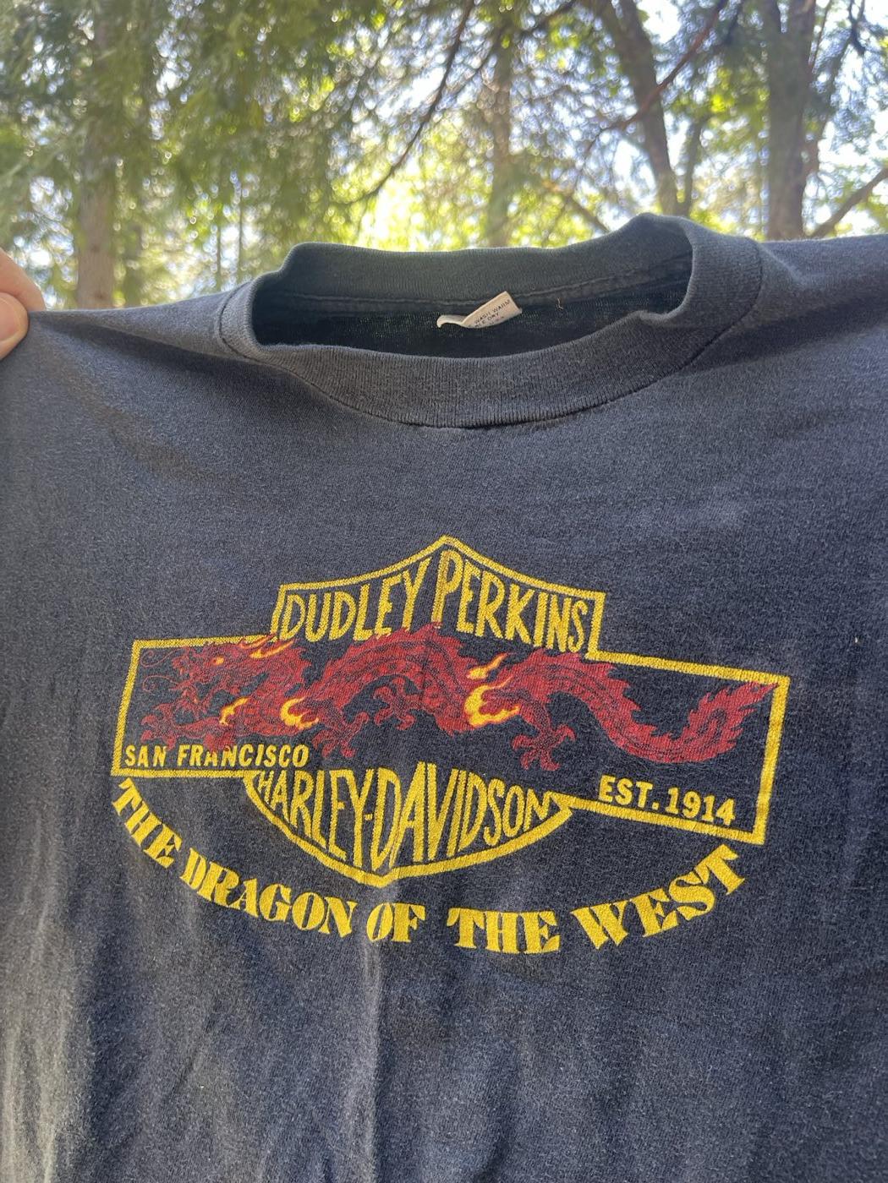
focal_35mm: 26
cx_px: 444
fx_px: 889
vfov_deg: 67.3
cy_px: 592
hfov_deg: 53.1
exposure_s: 1/121
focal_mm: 5.1
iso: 80
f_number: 1.6
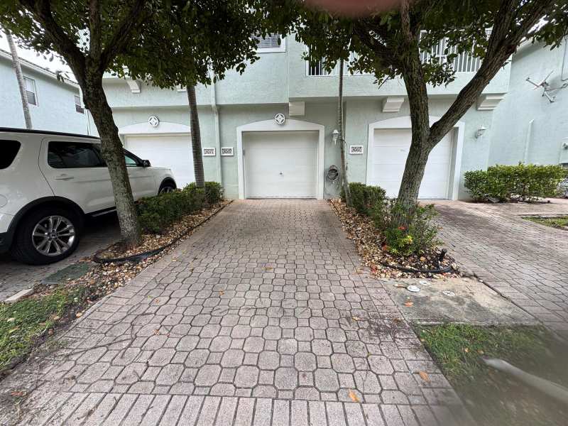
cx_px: 284
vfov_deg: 85.7
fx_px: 230
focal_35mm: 14
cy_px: 213
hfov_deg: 102.1
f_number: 2.2
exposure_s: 1/254
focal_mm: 2.22
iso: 40
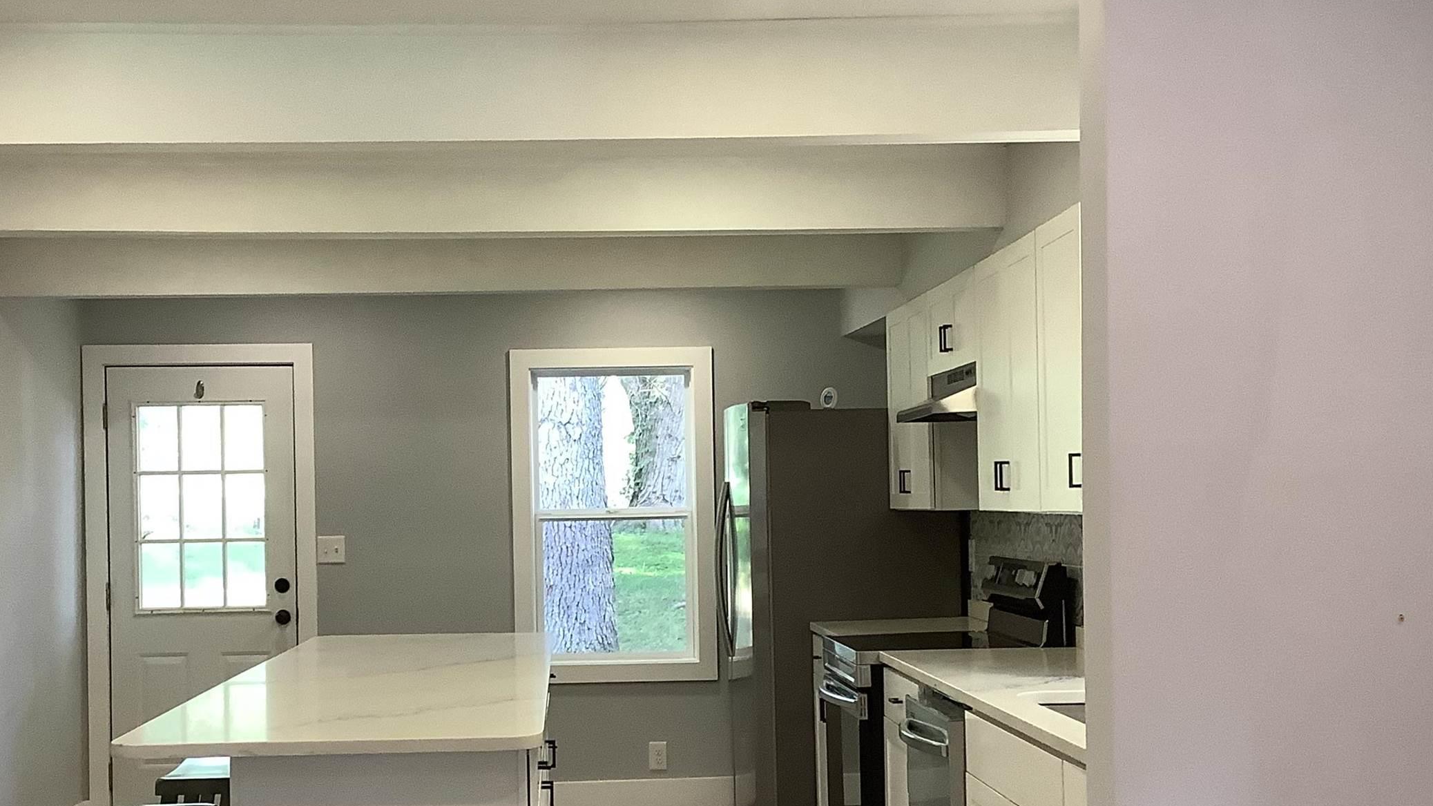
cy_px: 522
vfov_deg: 23.9
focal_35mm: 50
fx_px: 1900
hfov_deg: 41.3
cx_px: 663
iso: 160
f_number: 2.4
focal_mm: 3.3
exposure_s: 1/60
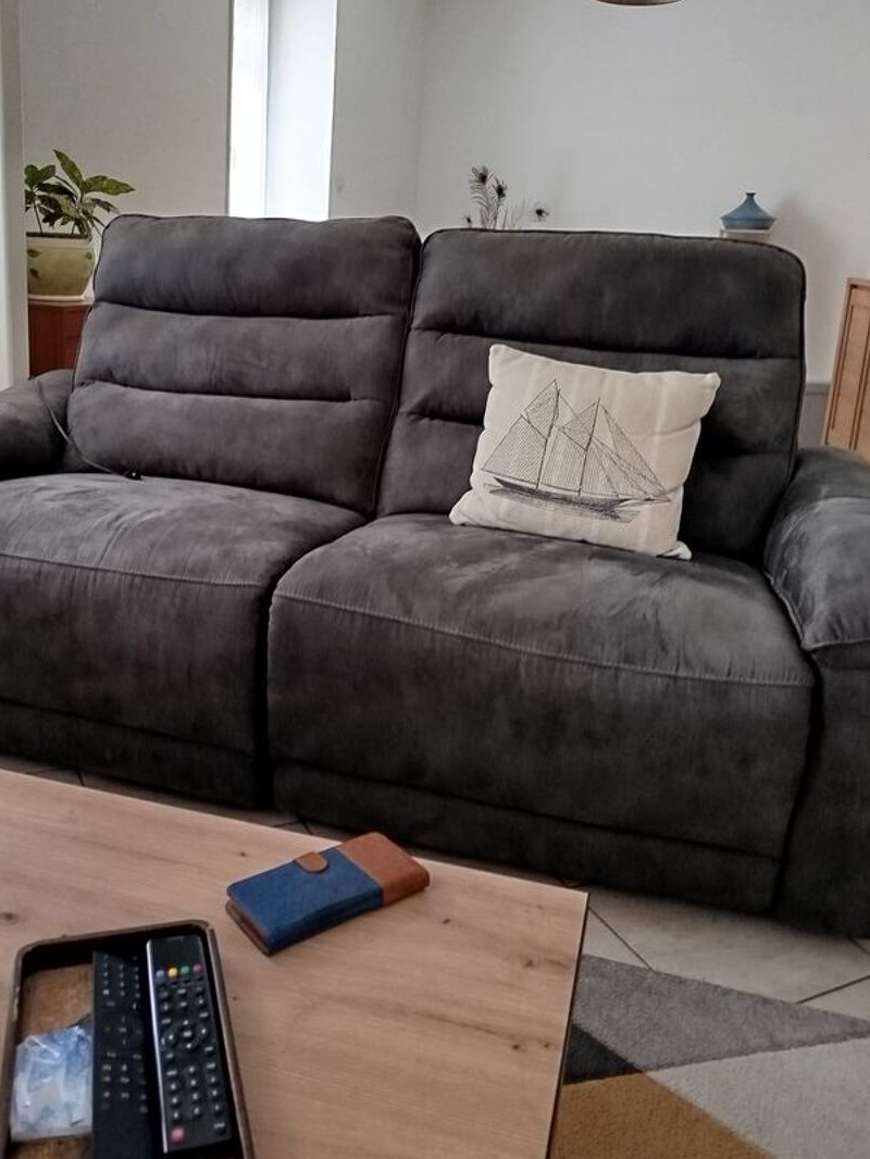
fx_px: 1005
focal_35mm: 30
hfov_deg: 46.7
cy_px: 479
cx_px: 376
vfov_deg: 59.6
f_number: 1.7
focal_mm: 5.31
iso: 50
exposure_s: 1/50
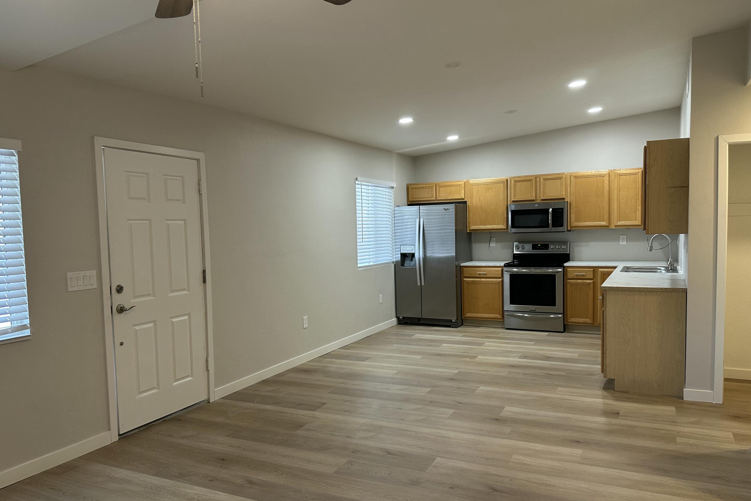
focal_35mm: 27
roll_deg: +1.4
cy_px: 272
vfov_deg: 47.9
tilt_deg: -3.0
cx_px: 356
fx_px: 563
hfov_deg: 67.3
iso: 125
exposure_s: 1/60
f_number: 1.78
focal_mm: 6.86
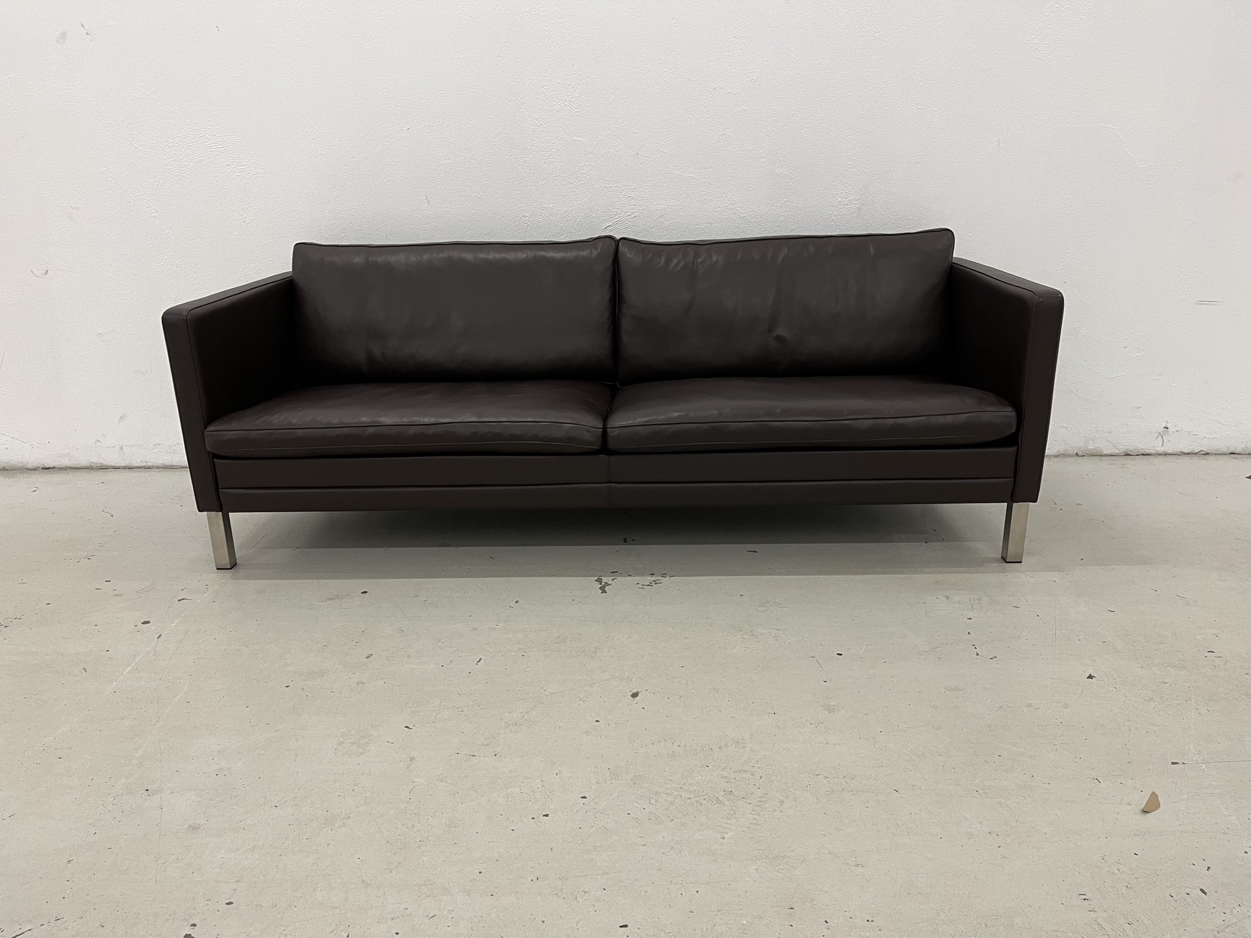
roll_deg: +1.5
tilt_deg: -17.3
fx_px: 940
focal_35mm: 26
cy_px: 469
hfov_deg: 67.3
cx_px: 626
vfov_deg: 53.1
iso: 160
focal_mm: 5.1
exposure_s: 1/50
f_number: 1.6
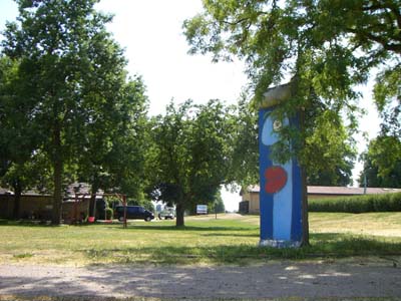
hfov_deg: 49.0
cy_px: 150
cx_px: 200
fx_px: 440
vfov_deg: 37.7
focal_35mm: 38
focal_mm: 6.2
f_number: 4.3
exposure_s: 1/400
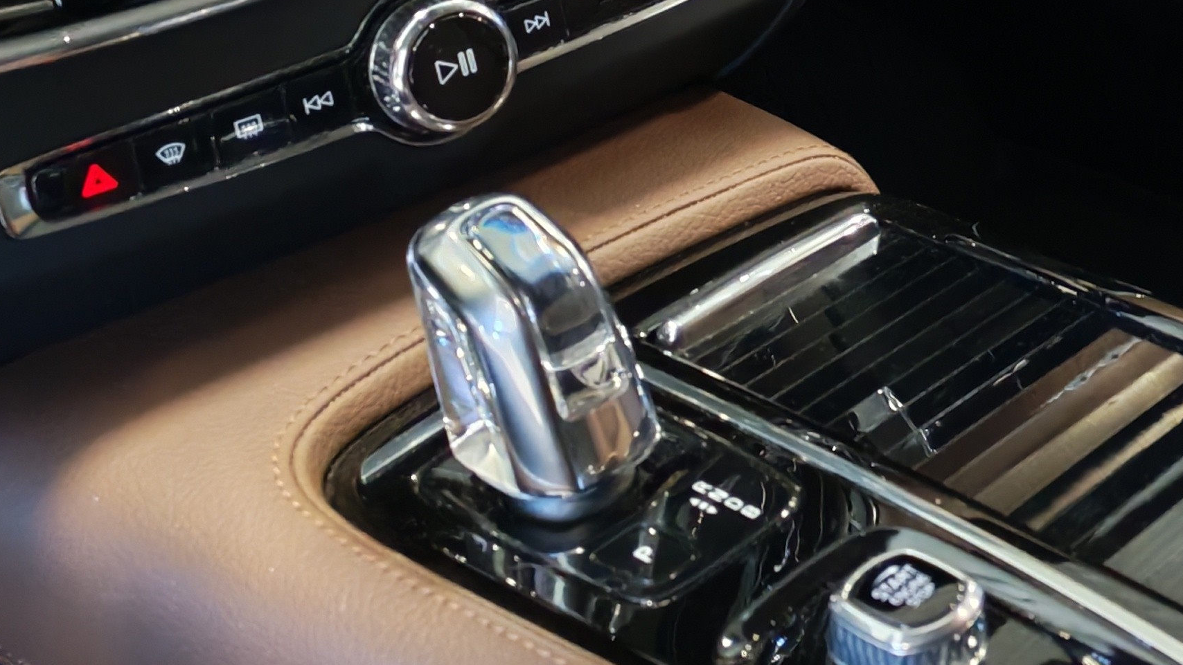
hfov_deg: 25.1
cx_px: 1138
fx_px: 2541
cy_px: -120
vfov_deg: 14.5
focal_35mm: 81
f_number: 1.9
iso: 1000
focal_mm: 6.12
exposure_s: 1/50
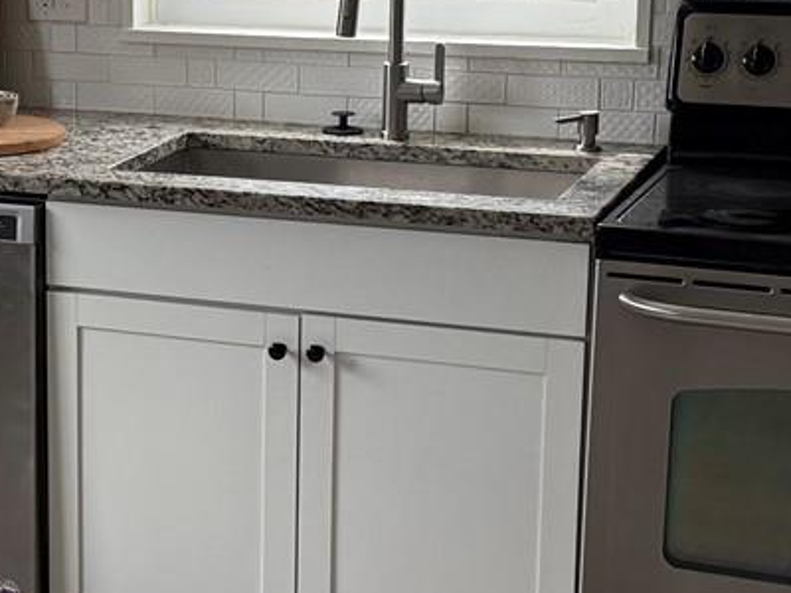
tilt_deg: -13.3
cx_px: 34
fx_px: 2194
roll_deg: -0.1
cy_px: 257
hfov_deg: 19.9
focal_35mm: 96
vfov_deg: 15.4
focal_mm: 6.76
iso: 200
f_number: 1.78
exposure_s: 1/172
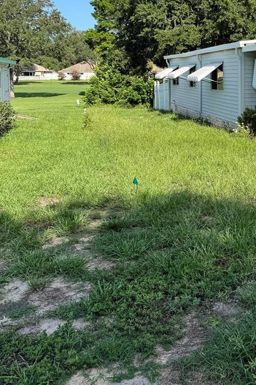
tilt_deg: -4.7
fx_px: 459
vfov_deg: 44.2
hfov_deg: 29.9
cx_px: 227
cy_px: 103
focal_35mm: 43
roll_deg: +0.2
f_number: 1.78
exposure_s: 1/2710
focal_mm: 6.76
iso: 80
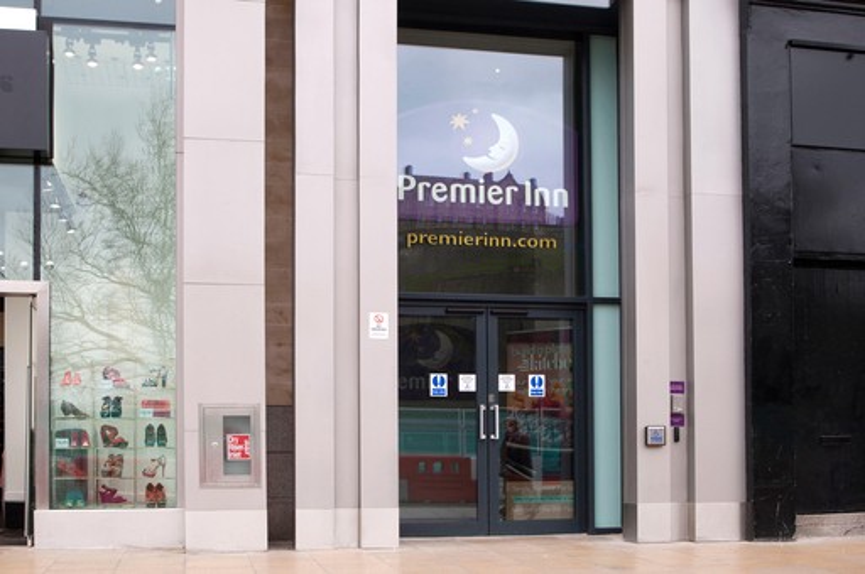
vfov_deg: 31.8
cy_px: 287
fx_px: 1008
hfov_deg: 46.5
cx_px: 432
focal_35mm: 42
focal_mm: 28
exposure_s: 1/60
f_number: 8
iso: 200
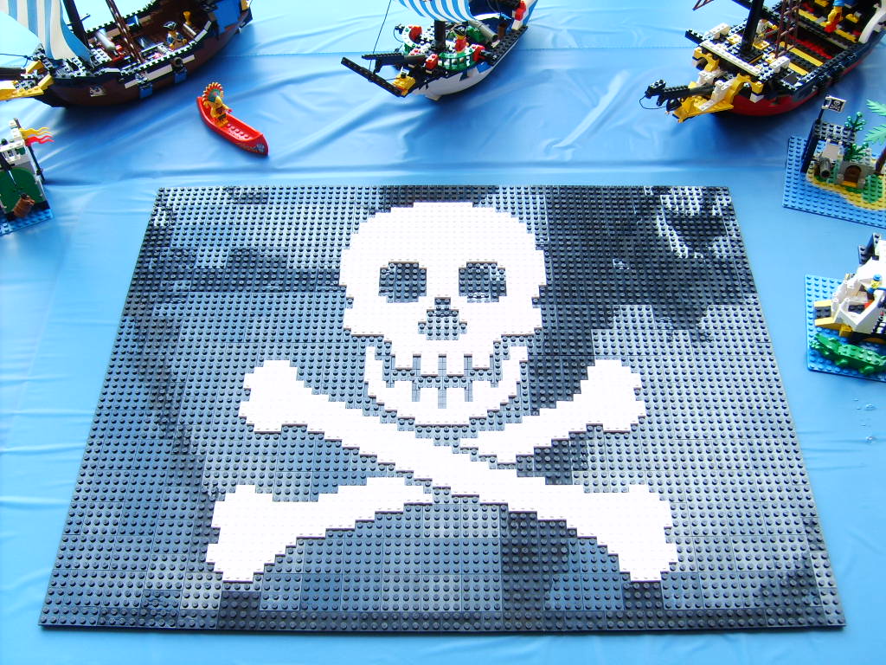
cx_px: 443
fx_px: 896
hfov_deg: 52.6
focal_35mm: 35
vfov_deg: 40.7
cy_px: 332
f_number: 2.8
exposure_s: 1/30
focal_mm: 5.8
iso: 50
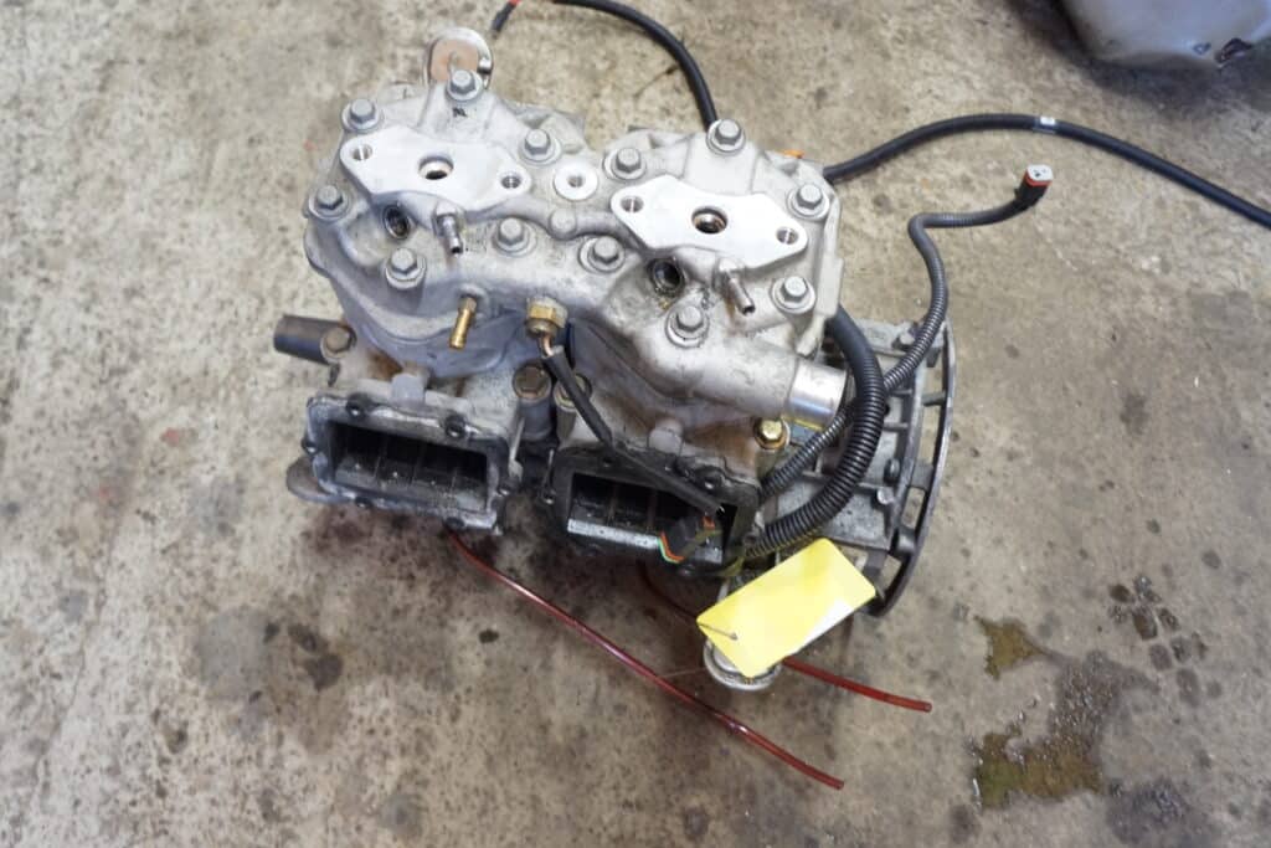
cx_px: 636
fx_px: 1006
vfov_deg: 45.7
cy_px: 424
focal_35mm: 28
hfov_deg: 64.5
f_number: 5
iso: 3200
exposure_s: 1/30
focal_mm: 19
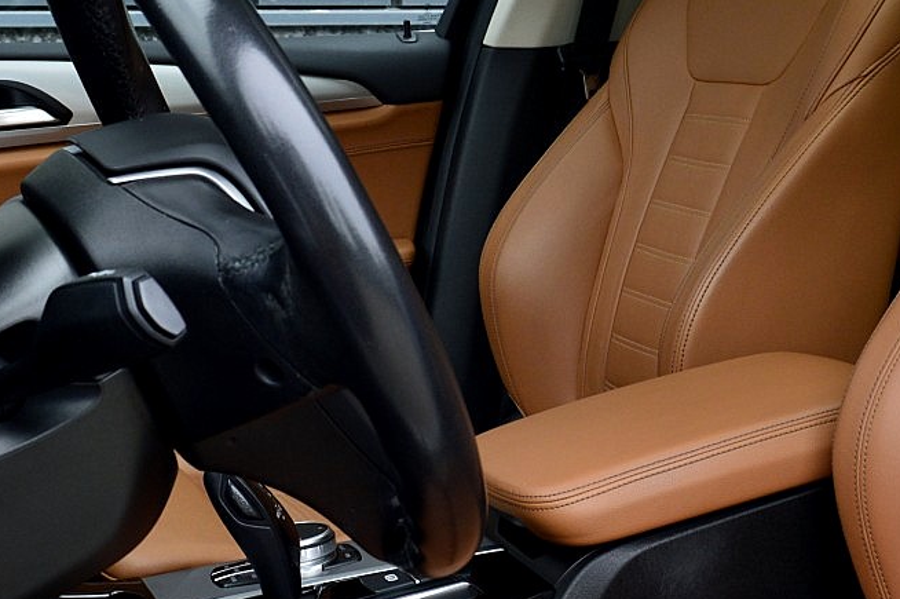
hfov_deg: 29.8
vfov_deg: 20.2
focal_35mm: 67
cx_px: 626
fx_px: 1674
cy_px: 226
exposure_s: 1/80
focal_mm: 18
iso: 400
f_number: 8
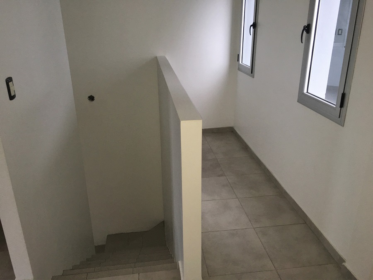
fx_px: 312
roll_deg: +0.7
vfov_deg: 48.2
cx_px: 186
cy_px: 140
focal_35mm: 29
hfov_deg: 61.7
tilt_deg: -21.2
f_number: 2.2
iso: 80
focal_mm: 4.15
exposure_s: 1/33
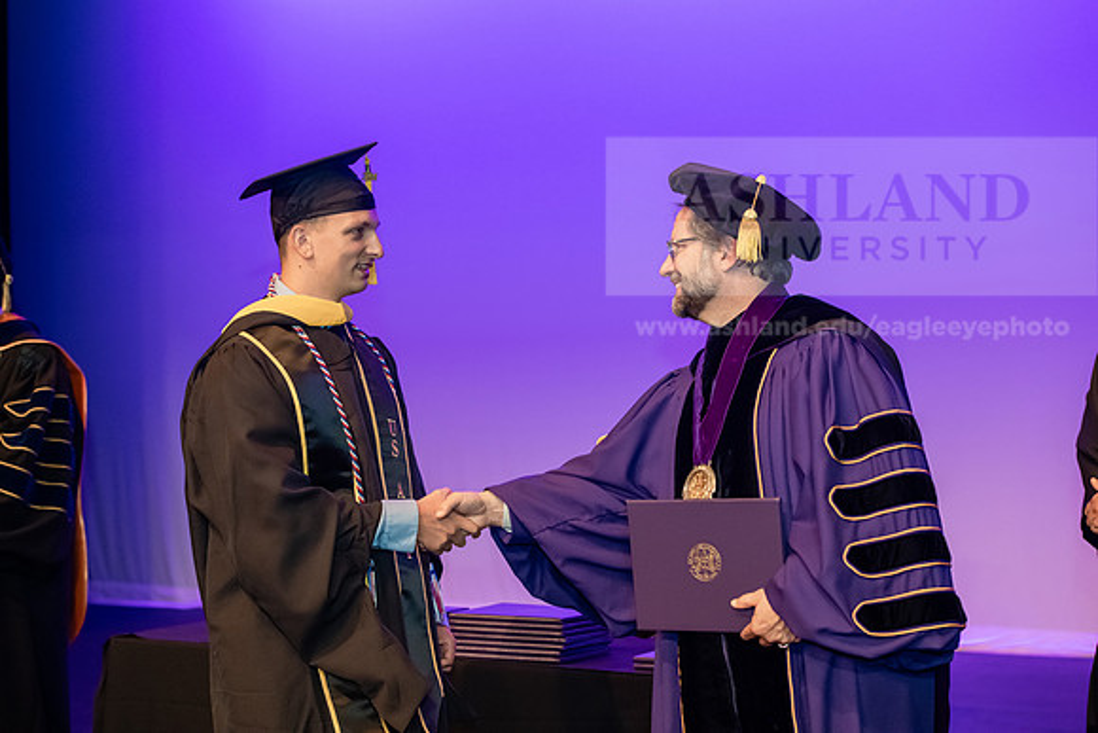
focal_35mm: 70
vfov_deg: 19.5
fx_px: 2135
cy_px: 366
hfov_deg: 28.8
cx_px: 549
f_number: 4
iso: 3200
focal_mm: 70
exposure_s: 1/200
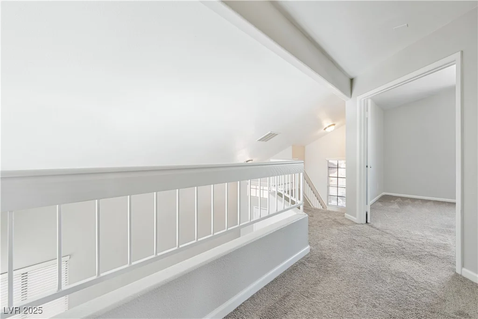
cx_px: 239
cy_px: 160
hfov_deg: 93.3
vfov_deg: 70.5
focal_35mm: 17
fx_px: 226
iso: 400
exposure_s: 1/5
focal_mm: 17
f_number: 8
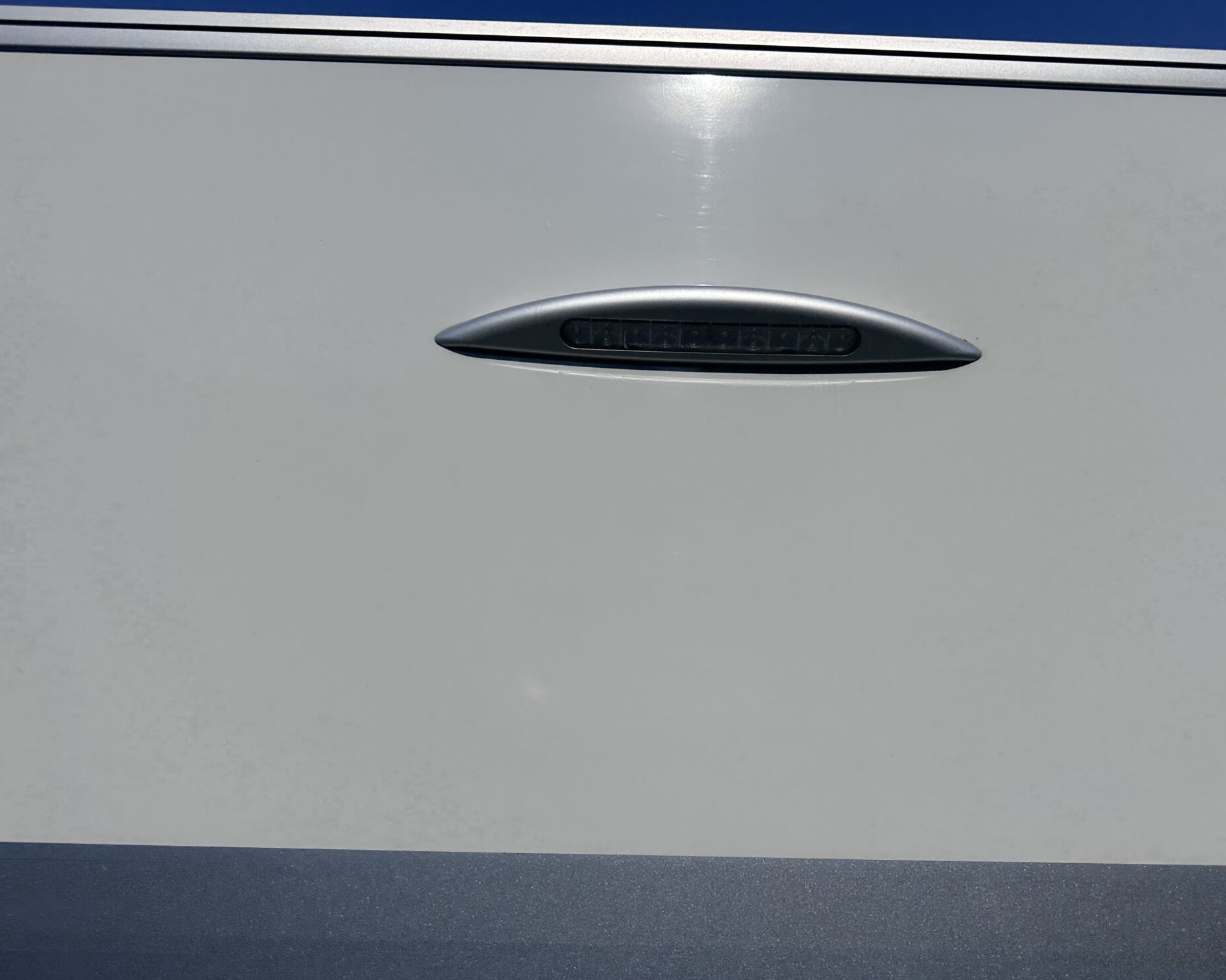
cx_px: 674
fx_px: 943
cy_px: 473
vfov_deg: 54.9
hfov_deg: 65.9
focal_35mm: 26
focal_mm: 6.86
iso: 80
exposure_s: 1/15625
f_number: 1.78
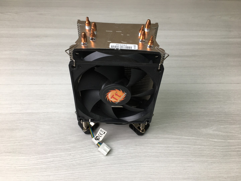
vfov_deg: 48.2
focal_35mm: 29
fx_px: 202
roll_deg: -2.5
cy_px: 90
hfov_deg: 61.7
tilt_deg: -44.9
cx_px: 120
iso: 40
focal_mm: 4.15
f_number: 2.2
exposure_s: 1/100
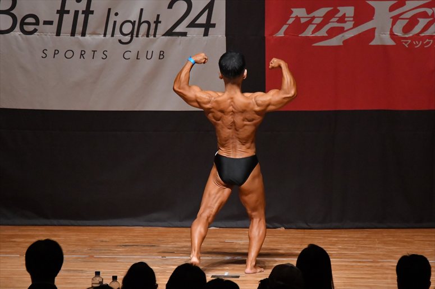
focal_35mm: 270
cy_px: 144
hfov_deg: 7.6
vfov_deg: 5.1
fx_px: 3261
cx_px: 218
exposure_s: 1/400
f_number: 5.6
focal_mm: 180
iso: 8000
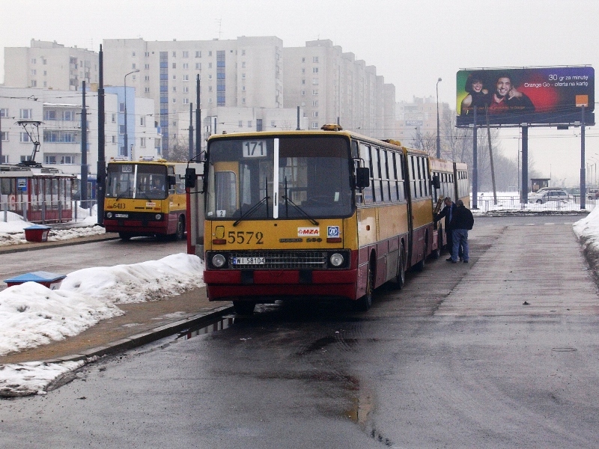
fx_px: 1505
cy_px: 224
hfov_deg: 22.5
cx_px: 300
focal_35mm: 87
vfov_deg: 17.0
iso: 70
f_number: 4.1
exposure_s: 1/271
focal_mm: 13.1
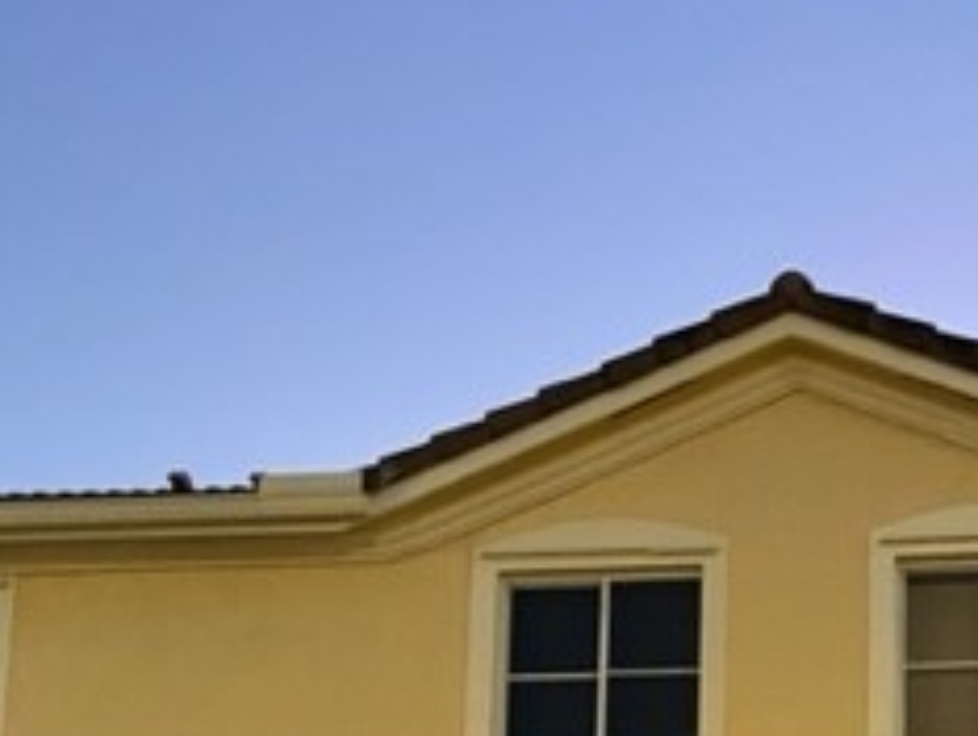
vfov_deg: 19.0
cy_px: 987
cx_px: 903
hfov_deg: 26.4
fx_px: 2008
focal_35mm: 71
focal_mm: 4.2
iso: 640
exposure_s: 1/40
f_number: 1.6
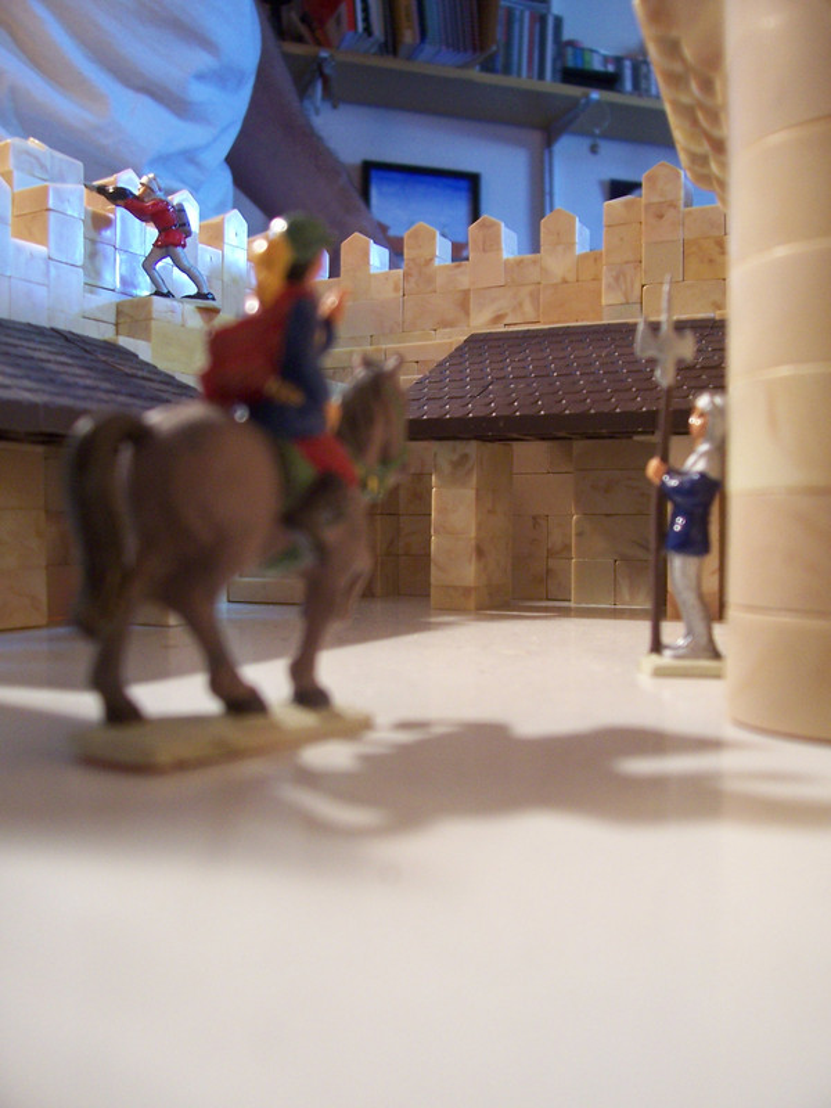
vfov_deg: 54.0
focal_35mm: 34
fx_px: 1088
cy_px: 554
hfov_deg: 41.8
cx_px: 416
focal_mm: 5.6
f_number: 2.7
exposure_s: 1/15
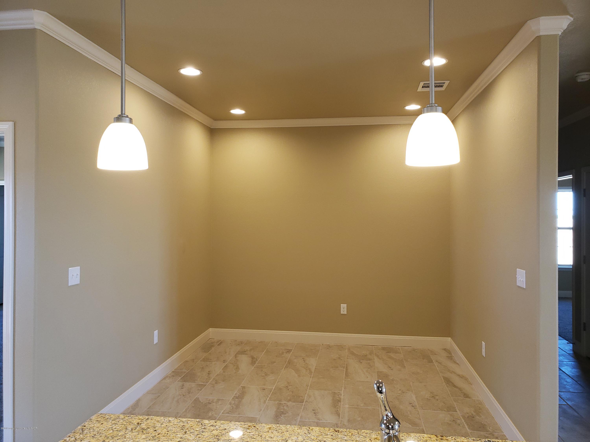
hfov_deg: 67.3
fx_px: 443
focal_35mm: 26
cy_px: 221
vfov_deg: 53.1
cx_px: 295
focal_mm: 4.3
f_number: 2.4
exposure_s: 1/24
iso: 100
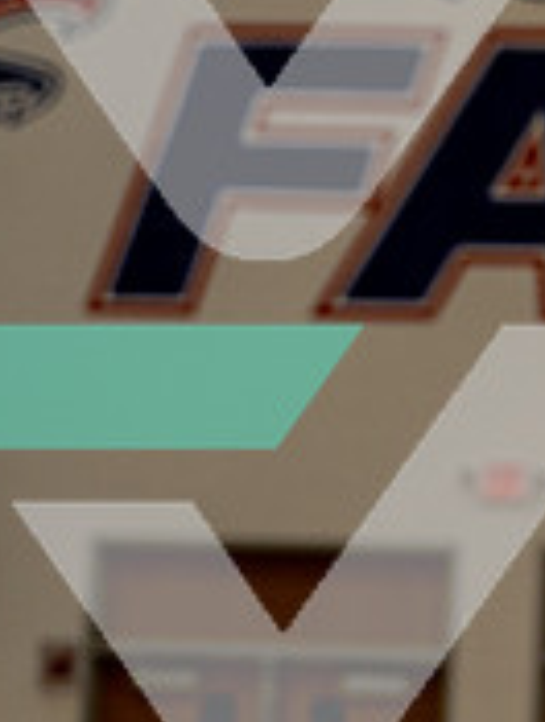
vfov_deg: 10.6
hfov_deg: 7.5
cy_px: 523
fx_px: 3890
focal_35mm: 186
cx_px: 1328
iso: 400
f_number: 4
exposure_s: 1/250
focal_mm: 44
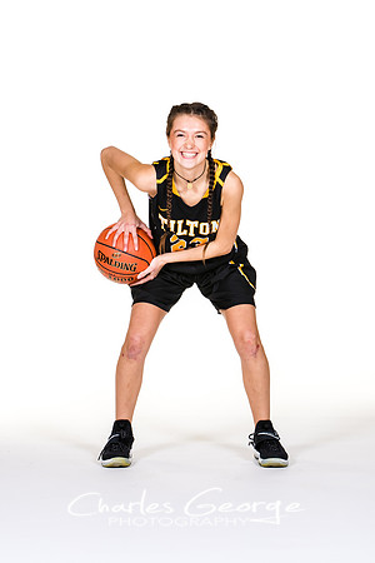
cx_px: 188
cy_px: 282
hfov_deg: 8.7
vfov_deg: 13.0
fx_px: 2461
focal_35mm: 158
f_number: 6.3
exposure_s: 1/160
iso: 200
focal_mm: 105
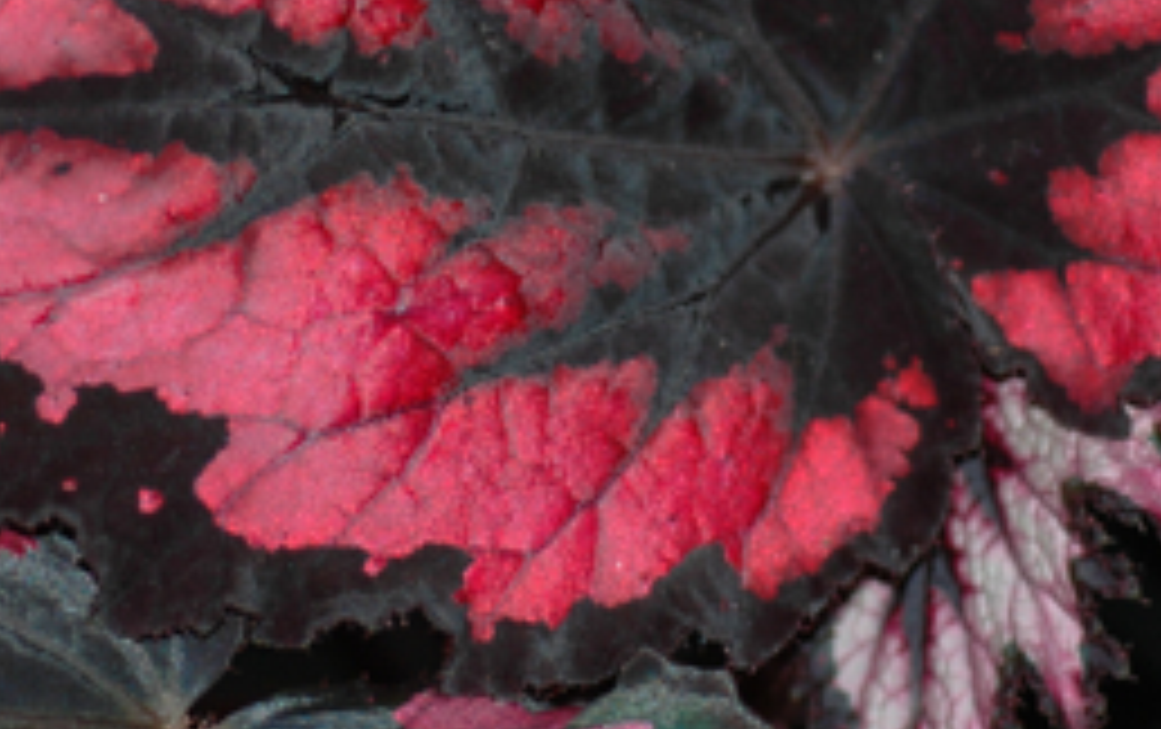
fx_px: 7192
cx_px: 518
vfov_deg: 5.8
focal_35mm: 227
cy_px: -14
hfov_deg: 9.2
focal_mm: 60
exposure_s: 1/60
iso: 200
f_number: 3.3
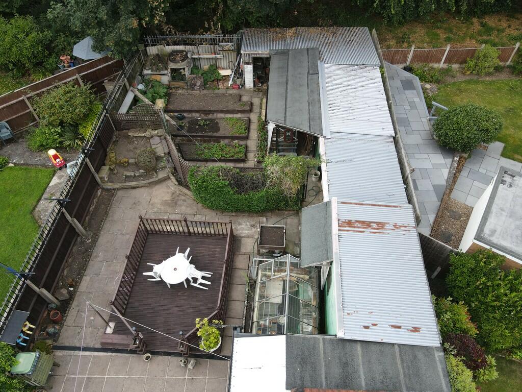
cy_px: 196
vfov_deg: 56.8
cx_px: 261
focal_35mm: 24
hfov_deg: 71.6
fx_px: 362
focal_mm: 4.5
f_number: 2.8
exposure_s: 1/160
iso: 100
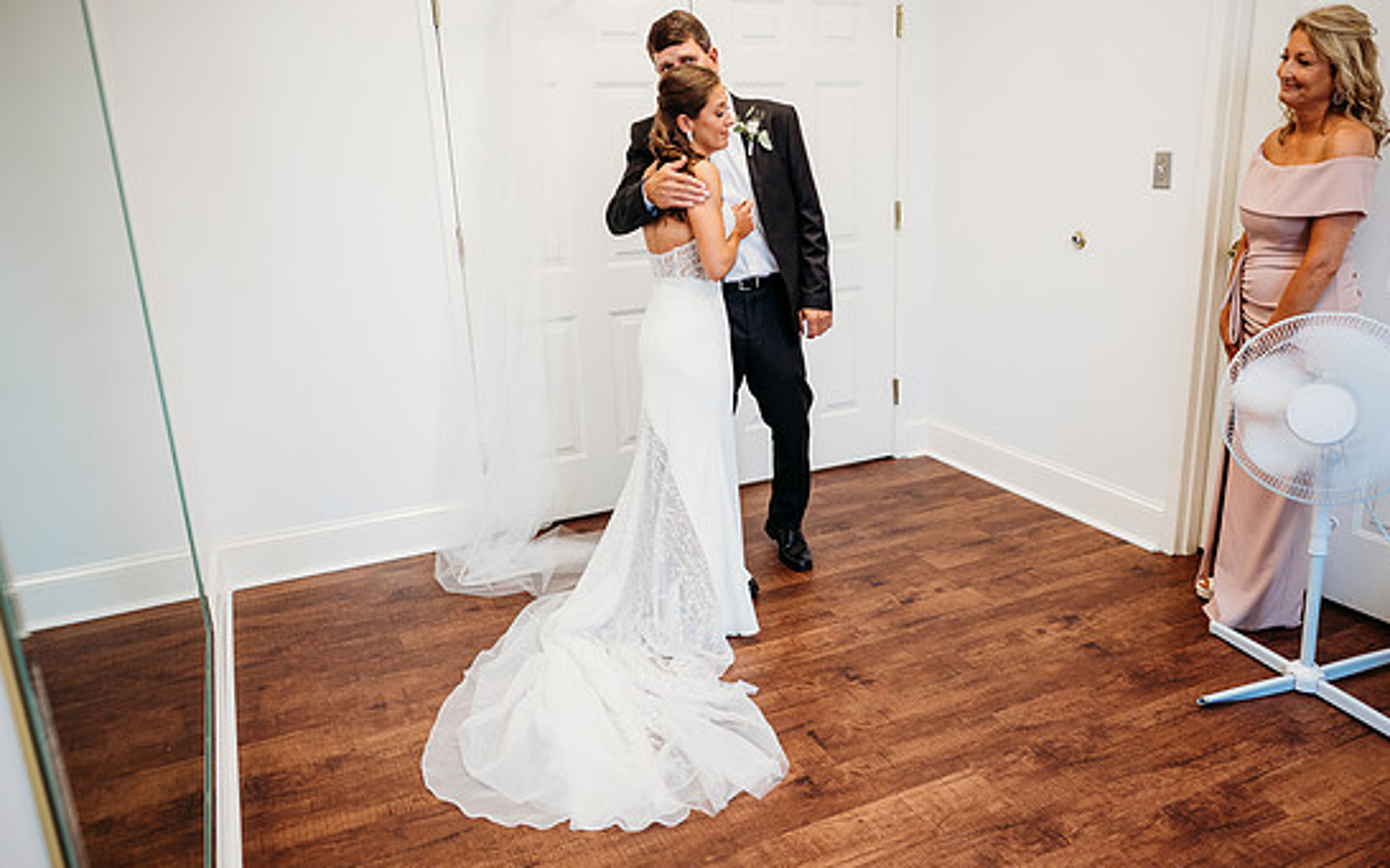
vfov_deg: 47.6
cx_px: 736
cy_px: 429
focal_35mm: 26
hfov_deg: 70.4
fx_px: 985
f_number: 2.5
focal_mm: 24
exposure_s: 1/160
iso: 320
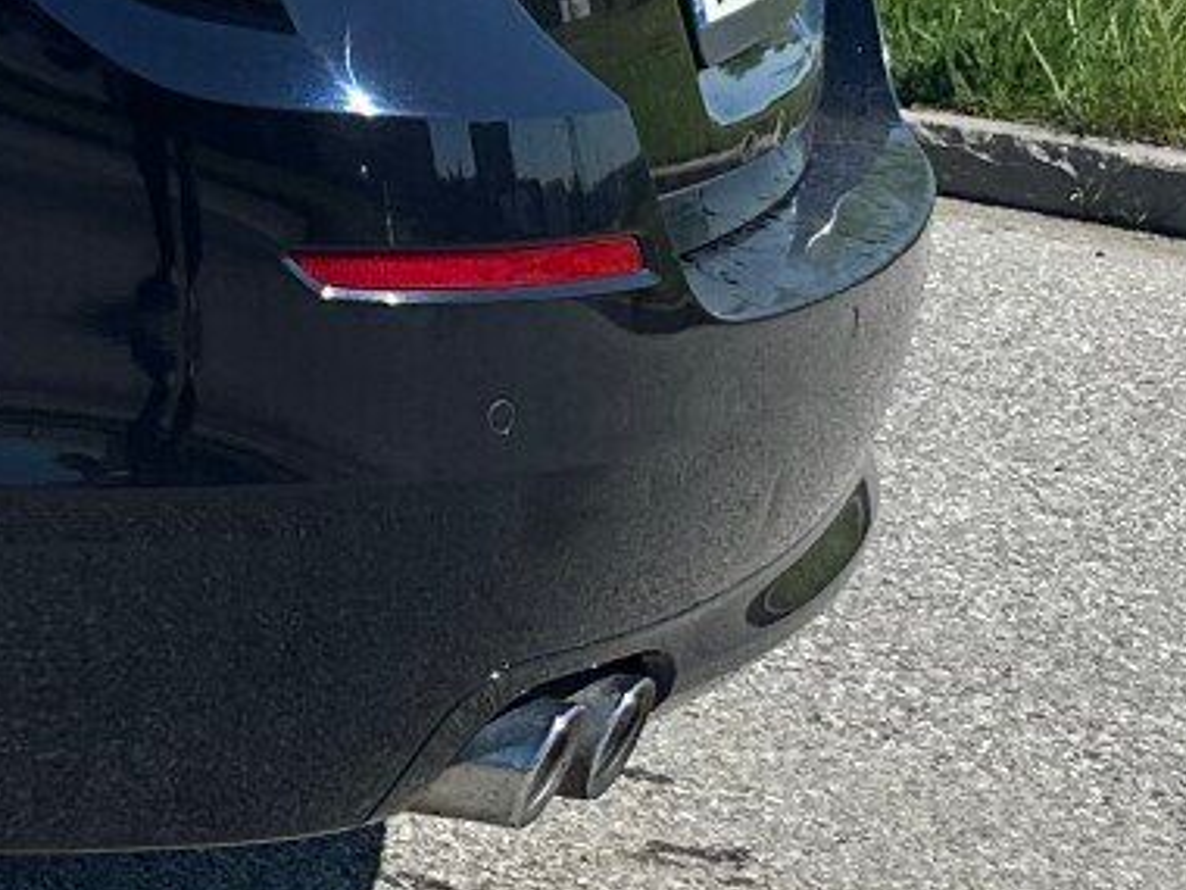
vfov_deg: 11.8
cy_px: -133
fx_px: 4214
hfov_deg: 12.3
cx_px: -1773
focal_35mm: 123
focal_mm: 6.86
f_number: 1.78
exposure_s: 1/4184
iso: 80
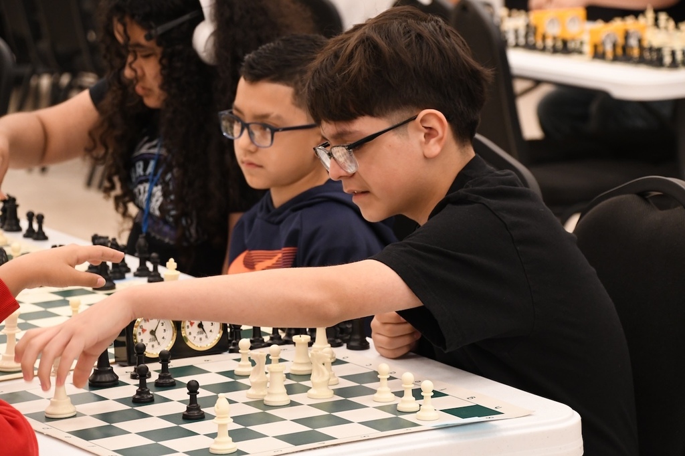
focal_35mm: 135
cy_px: 228
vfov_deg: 10.2
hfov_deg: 15.2
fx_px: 2568
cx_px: 342
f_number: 5.6
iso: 3200
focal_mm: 90
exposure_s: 1/200
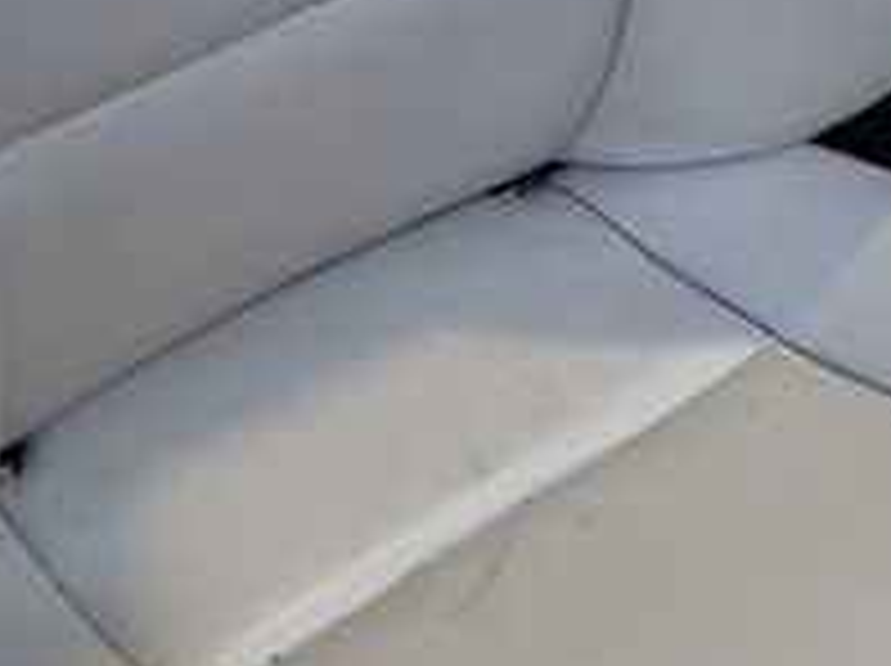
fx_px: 2339
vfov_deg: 15.6
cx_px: 657
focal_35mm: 91
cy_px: 796
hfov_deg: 21.4
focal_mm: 5.4
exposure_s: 1/60
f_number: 2.3
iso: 200
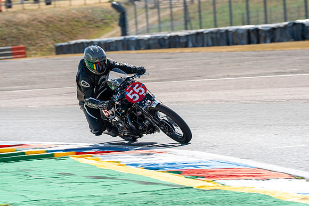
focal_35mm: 255
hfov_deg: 8.1
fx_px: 2190
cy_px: 106
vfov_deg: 5.4
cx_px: 139
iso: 160
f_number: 7.1
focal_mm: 200
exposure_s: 1/320
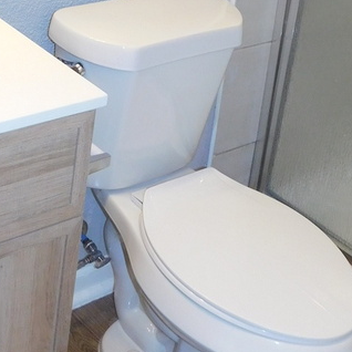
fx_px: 794
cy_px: -44
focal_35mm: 69
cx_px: 82
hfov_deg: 24.7
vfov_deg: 23.3
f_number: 3
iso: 200
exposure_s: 1/30
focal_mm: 4
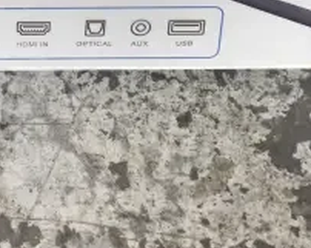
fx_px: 2155
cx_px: -129
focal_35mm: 234
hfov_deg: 8.1
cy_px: -8
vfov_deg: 6.6
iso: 6400
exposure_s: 1/160
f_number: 7.1
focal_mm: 55
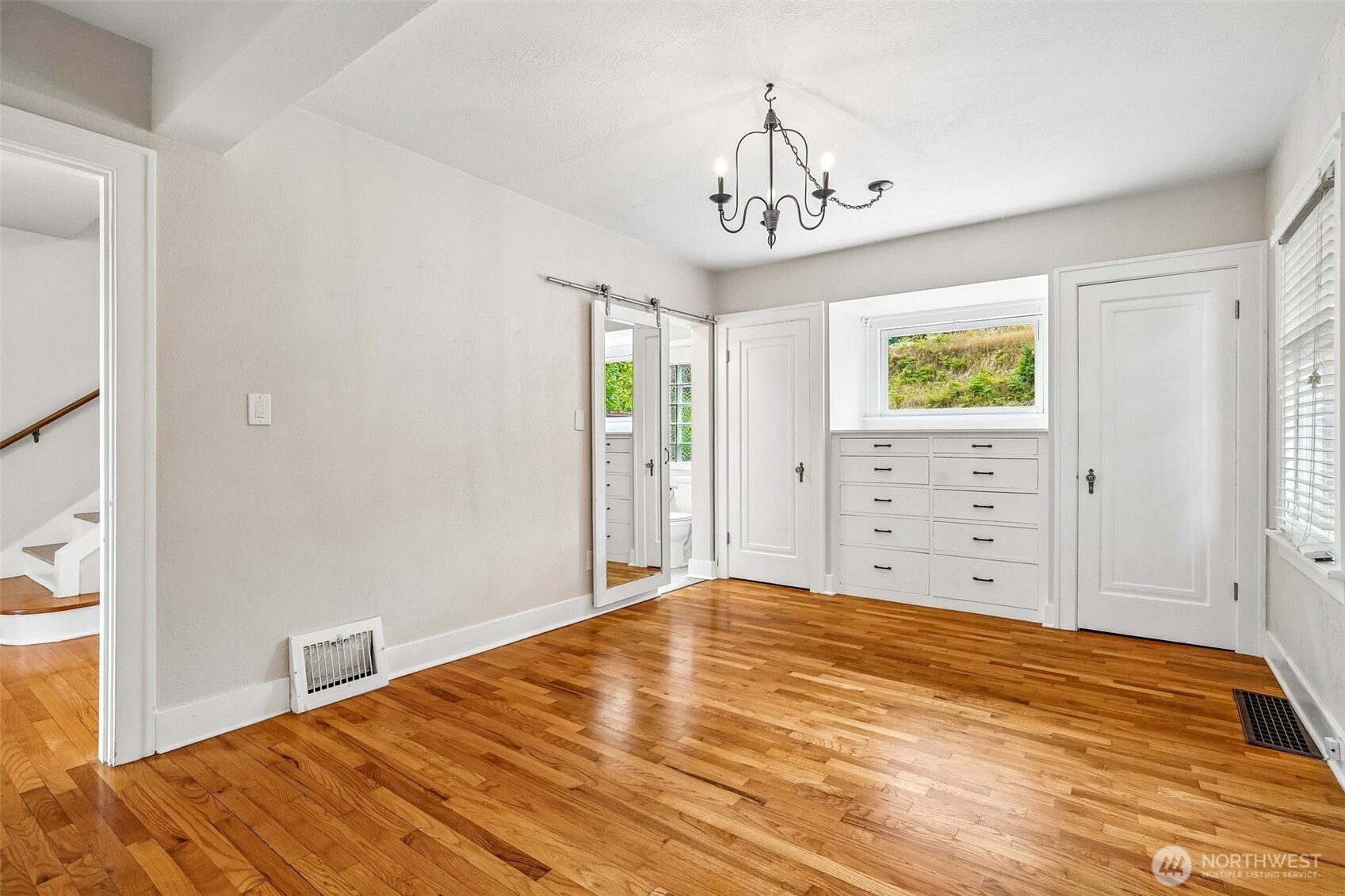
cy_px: 448
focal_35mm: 16
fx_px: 598
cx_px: 672
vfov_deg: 73.7
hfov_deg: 96.7
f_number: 8
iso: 1600
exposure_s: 1/50
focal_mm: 16
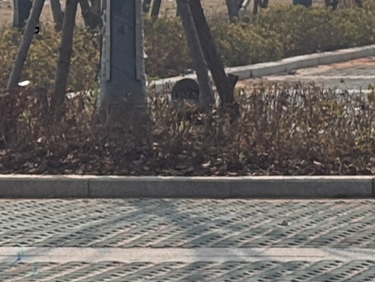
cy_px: 107
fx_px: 3273
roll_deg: -0.2
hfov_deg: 6.2
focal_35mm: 302
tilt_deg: -2.9
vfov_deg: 4.9
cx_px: 1009
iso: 40
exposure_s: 1/7194
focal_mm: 5.96
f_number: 1.6
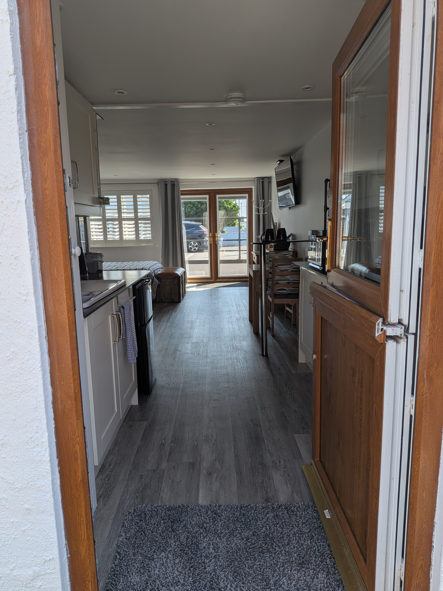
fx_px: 410
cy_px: 296
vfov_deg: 71.6
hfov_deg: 56.8
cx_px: 222
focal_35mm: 24
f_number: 1.7
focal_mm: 4.53
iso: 29
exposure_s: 1/3049
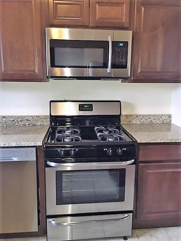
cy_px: 120
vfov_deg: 61.7
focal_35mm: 29
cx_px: 90
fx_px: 202
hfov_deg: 48.2
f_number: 2.2
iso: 100
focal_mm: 4.15
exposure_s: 1/17
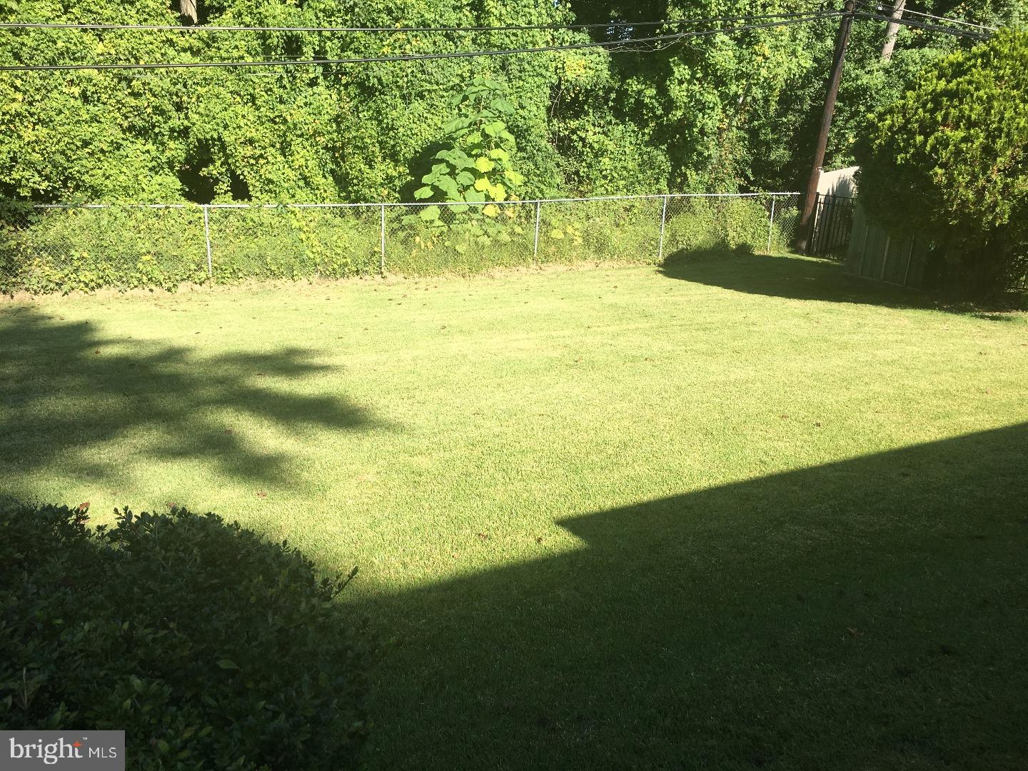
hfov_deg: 61.7
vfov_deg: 48.2
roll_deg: -2.4
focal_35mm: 29
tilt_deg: -20.8
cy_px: 386
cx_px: 514
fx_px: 861
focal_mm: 4.15
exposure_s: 1/651
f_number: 2.2
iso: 25
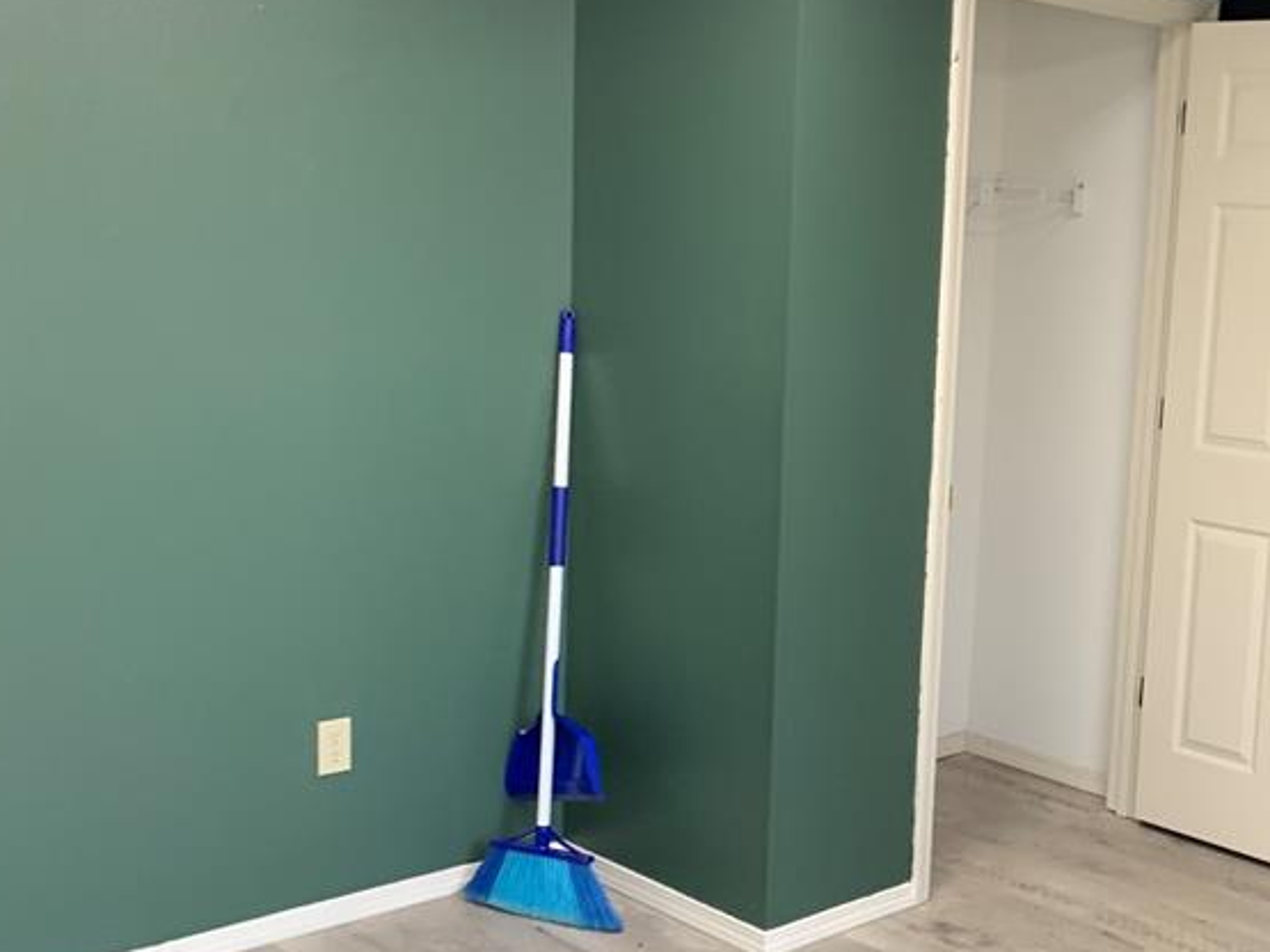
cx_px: 1034
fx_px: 1761
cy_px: 499
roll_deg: -2.1
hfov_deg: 38.1
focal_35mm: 48
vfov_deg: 30.3
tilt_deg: -7.1
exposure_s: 1/60
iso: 100
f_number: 1.8
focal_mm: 4.25
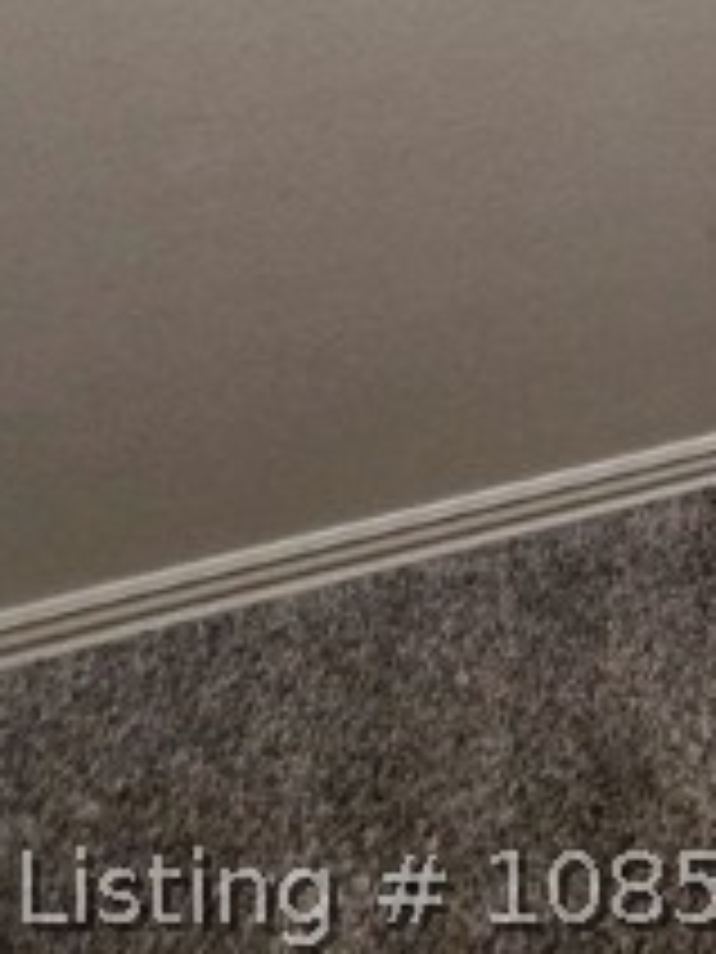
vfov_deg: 22.4
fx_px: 1296
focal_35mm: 47
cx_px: 811
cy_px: -765
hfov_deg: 27.8
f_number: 2.2
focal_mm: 2.2
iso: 200
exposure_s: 1/60
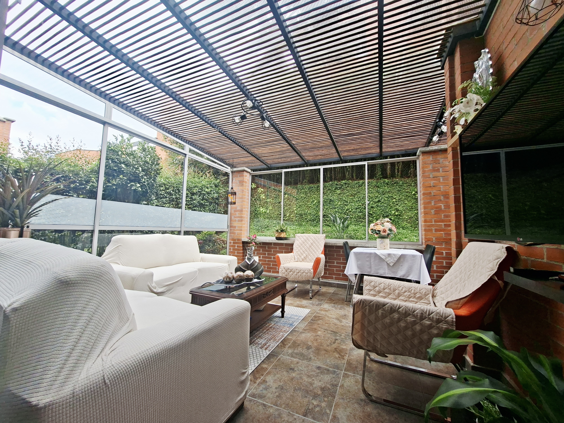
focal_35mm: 13
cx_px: 282
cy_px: 212
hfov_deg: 106.2
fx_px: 212
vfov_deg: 89.9
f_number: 2.2
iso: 40
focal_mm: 1.74
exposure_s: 1/215
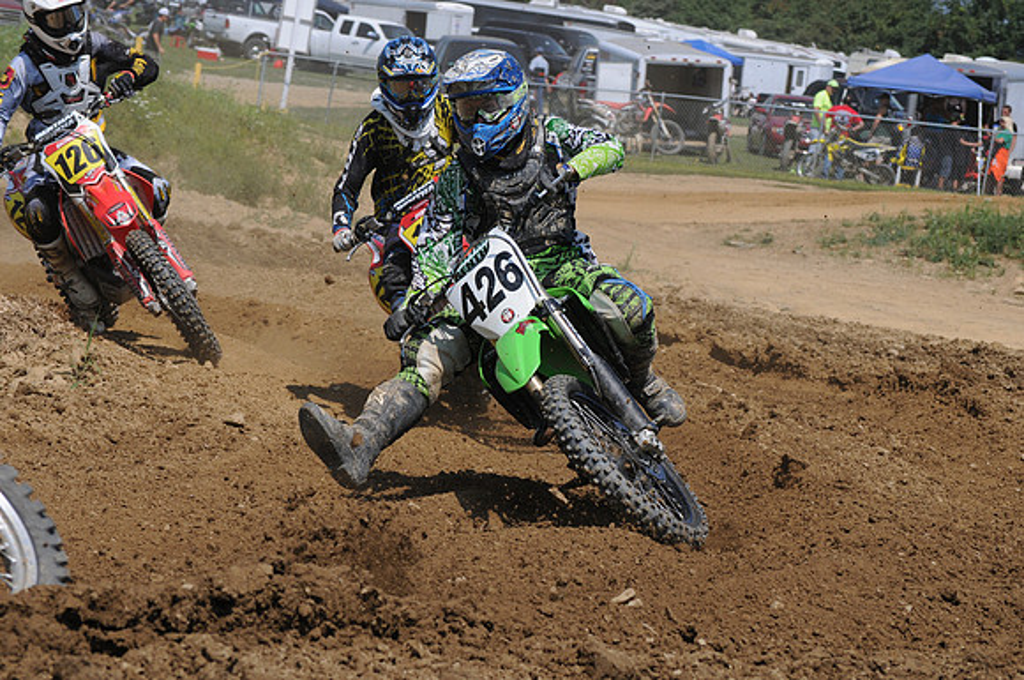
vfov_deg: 8.7
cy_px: 340
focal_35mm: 158
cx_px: 512
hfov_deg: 13.1
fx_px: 4474
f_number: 9
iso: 400
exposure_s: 1/1600
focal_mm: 105
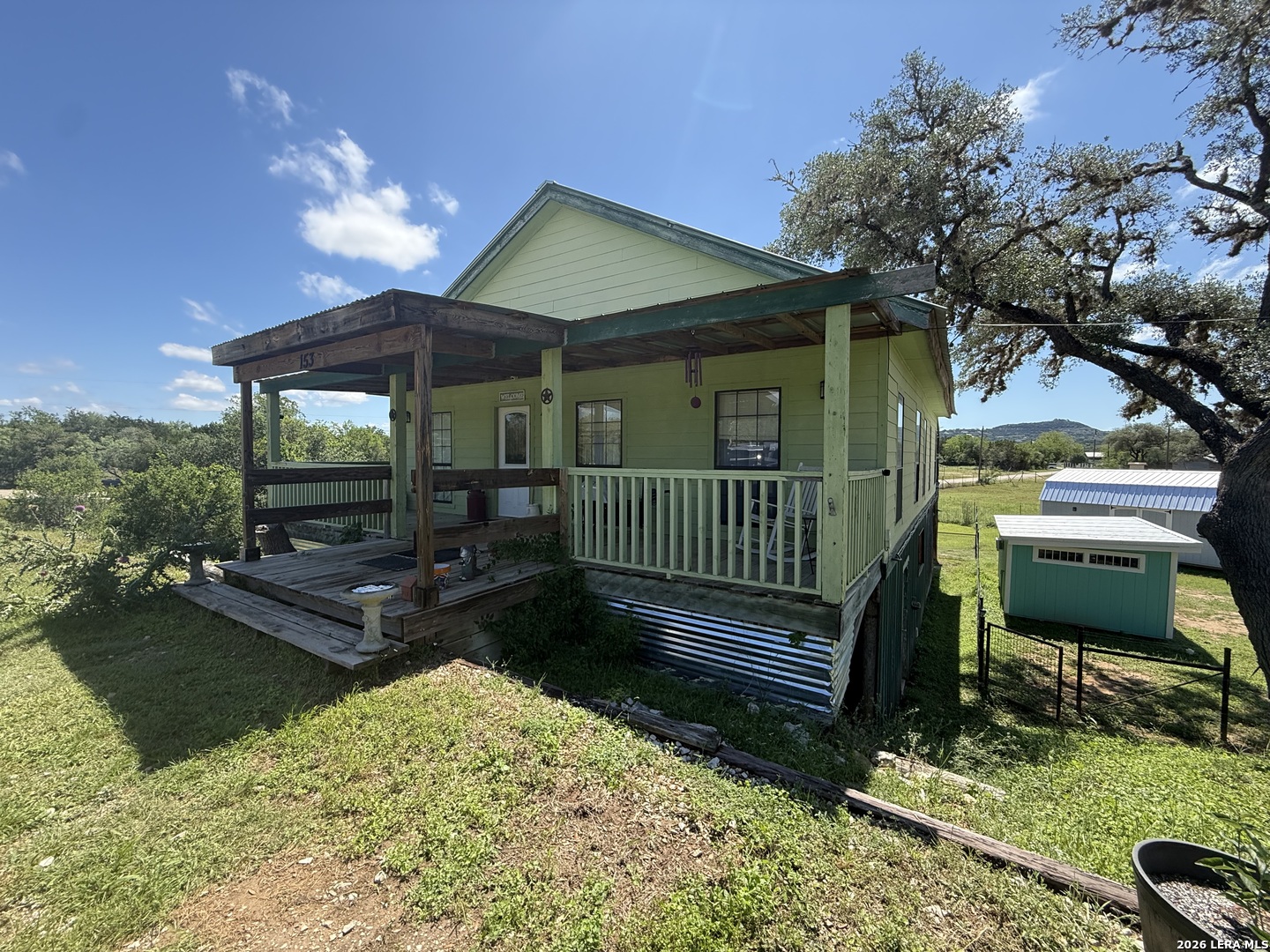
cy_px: 476
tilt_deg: -1.6
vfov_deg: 85.7
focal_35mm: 14
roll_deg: -0.3
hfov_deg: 102.1
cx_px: 635
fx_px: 514
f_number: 2.2
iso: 64
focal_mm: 2.22
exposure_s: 1/734
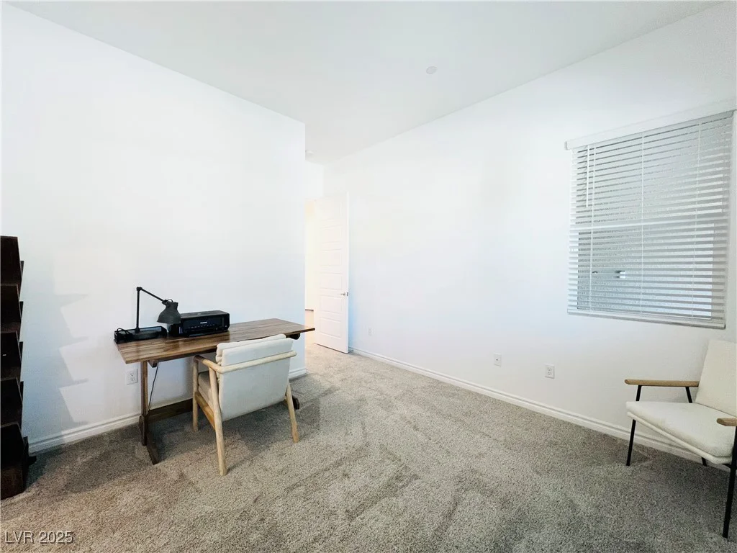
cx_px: 368
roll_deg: -0.1
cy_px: 276
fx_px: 277
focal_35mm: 13
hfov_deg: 106.2
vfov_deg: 89.9
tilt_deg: -1.9
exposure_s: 1/60
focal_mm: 1.57
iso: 200
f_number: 1.8
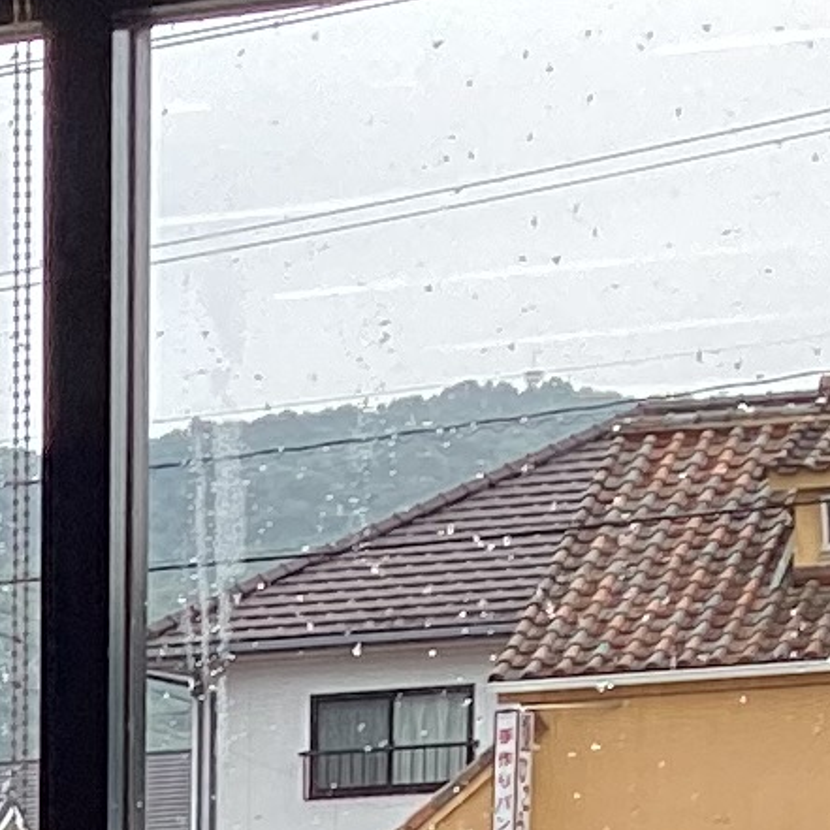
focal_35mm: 203
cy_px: 2183
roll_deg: -0.1
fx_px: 5507
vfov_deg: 7.8
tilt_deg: -13.0
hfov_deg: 8.1
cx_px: -996
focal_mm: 3.3
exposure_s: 1/185
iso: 25
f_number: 2.4
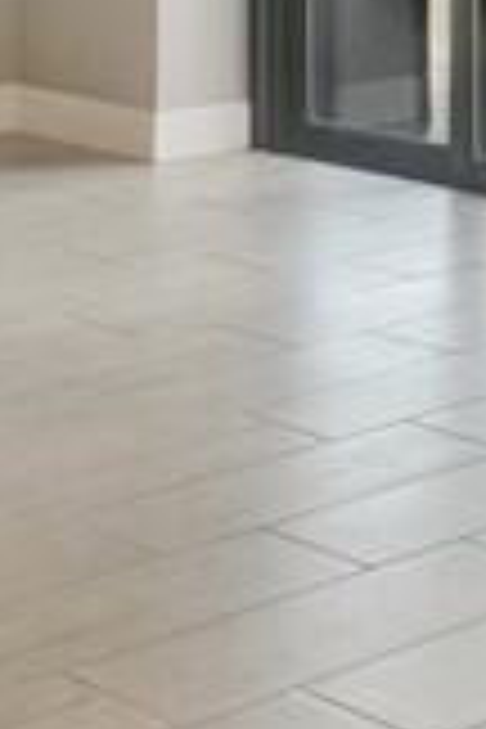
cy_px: -209
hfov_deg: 9.6
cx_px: 1424
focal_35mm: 114
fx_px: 2308
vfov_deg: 16.9
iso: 500
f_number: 8
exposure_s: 1/50
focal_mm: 17
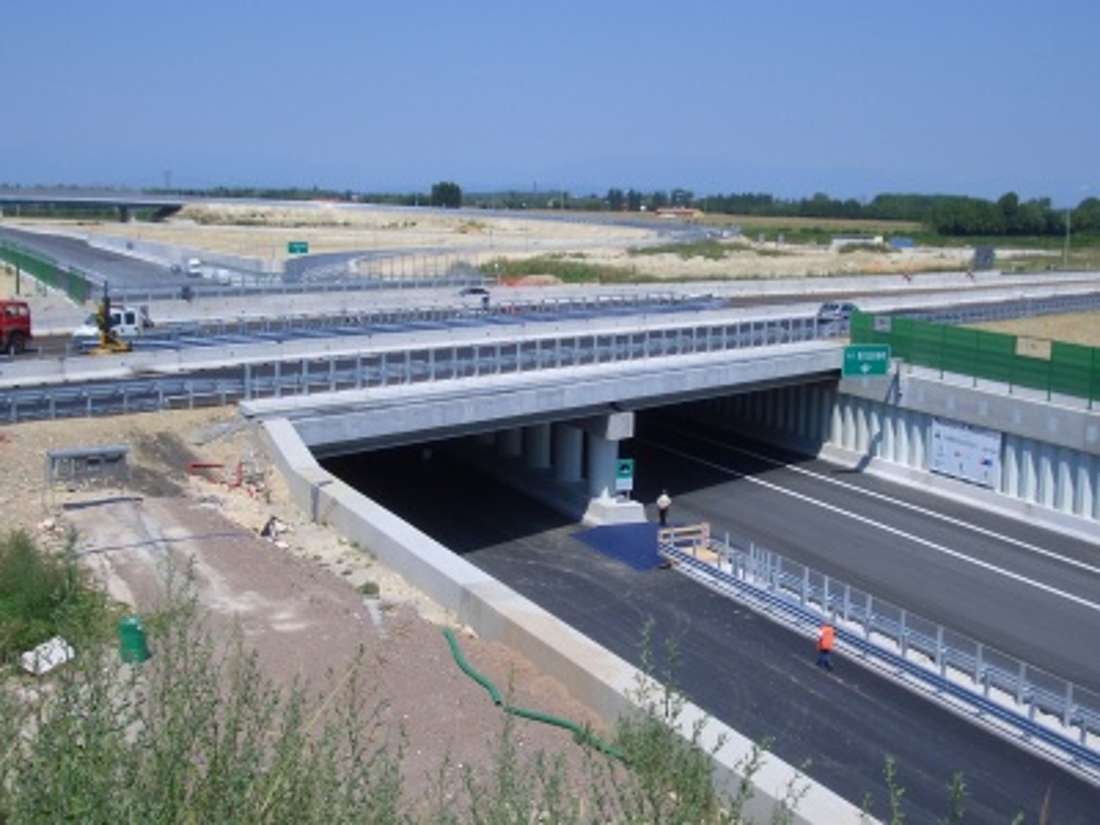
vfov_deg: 29.7
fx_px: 1557
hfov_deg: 38.9
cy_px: 412
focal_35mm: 49
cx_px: 550
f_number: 5
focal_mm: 8.2
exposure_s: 1/500
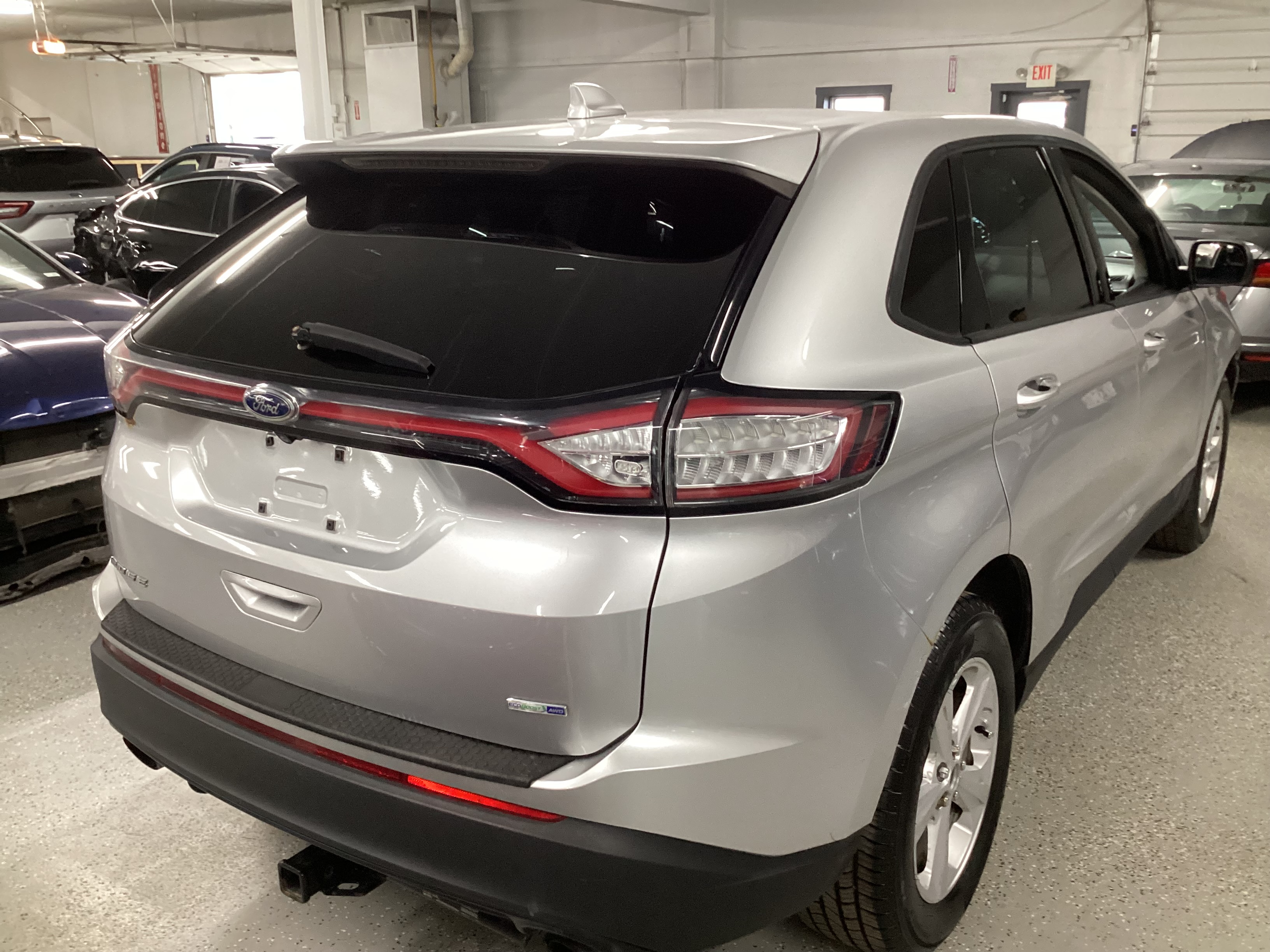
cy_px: 476
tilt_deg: -18.0
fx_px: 1137
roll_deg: +0.0
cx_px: 635
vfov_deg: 45.4
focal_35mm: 31
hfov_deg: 58.4
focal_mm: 3.3
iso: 250
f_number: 2.4
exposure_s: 1/50
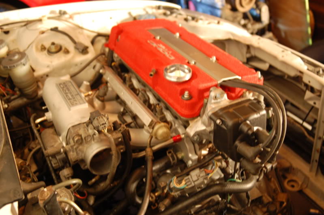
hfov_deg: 46.4
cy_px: 108
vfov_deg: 31.8
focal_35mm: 42
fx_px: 378
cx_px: 162
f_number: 3.3
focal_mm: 28
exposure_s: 1/6
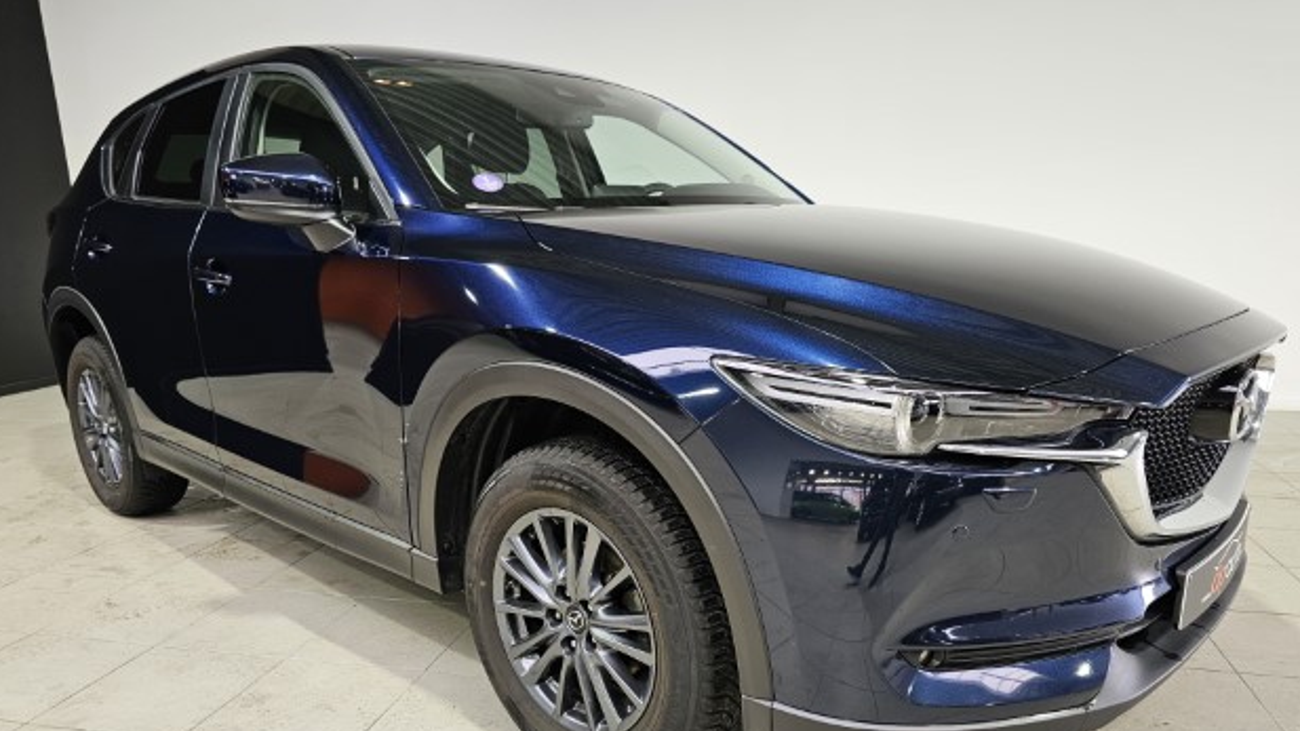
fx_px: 896
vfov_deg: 44.0
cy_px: 457
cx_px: 659
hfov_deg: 71.9
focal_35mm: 26
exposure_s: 1/100
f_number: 1.7
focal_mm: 6.3
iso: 100
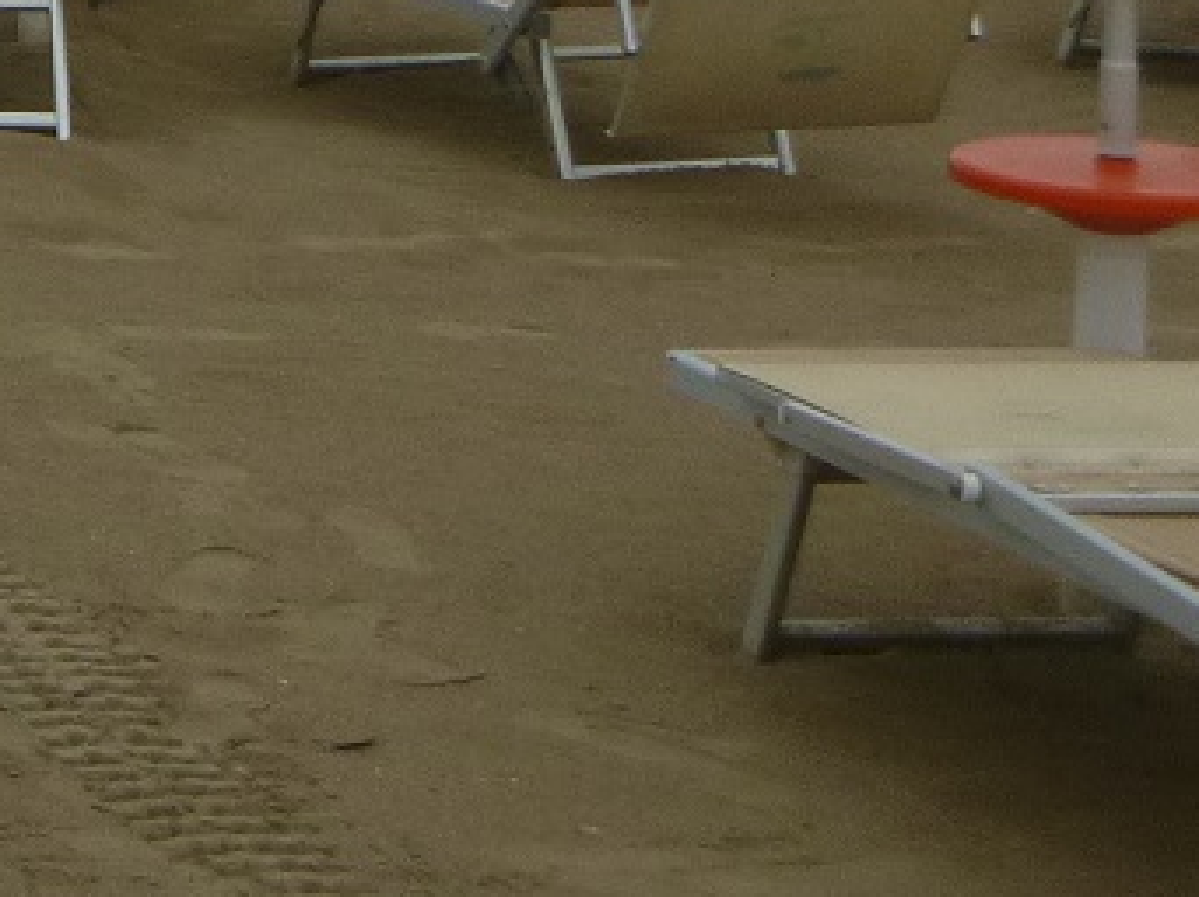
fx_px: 4050
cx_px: -1087
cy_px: -466
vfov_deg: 12.0
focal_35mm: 117
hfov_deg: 14.4
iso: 100
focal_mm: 4.5
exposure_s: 1/800
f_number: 3.9
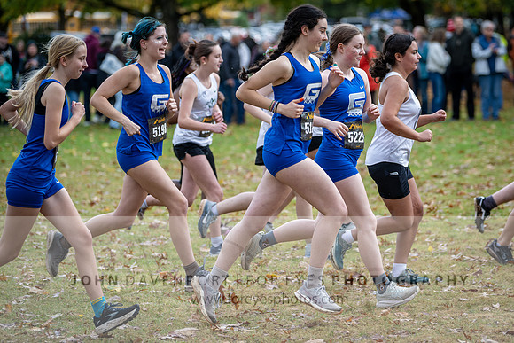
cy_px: 137
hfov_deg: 13.1
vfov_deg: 8.8
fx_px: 2233
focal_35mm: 156
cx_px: 301
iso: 250
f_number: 2.8
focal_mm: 130
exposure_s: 1/1000
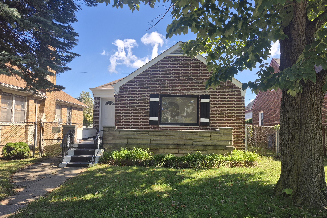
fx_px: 218
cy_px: 114
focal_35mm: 24
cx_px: 164
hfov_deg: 73.7
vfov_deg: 53.1
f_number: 1.8
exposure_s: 1/752
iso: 25
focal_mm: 5.4
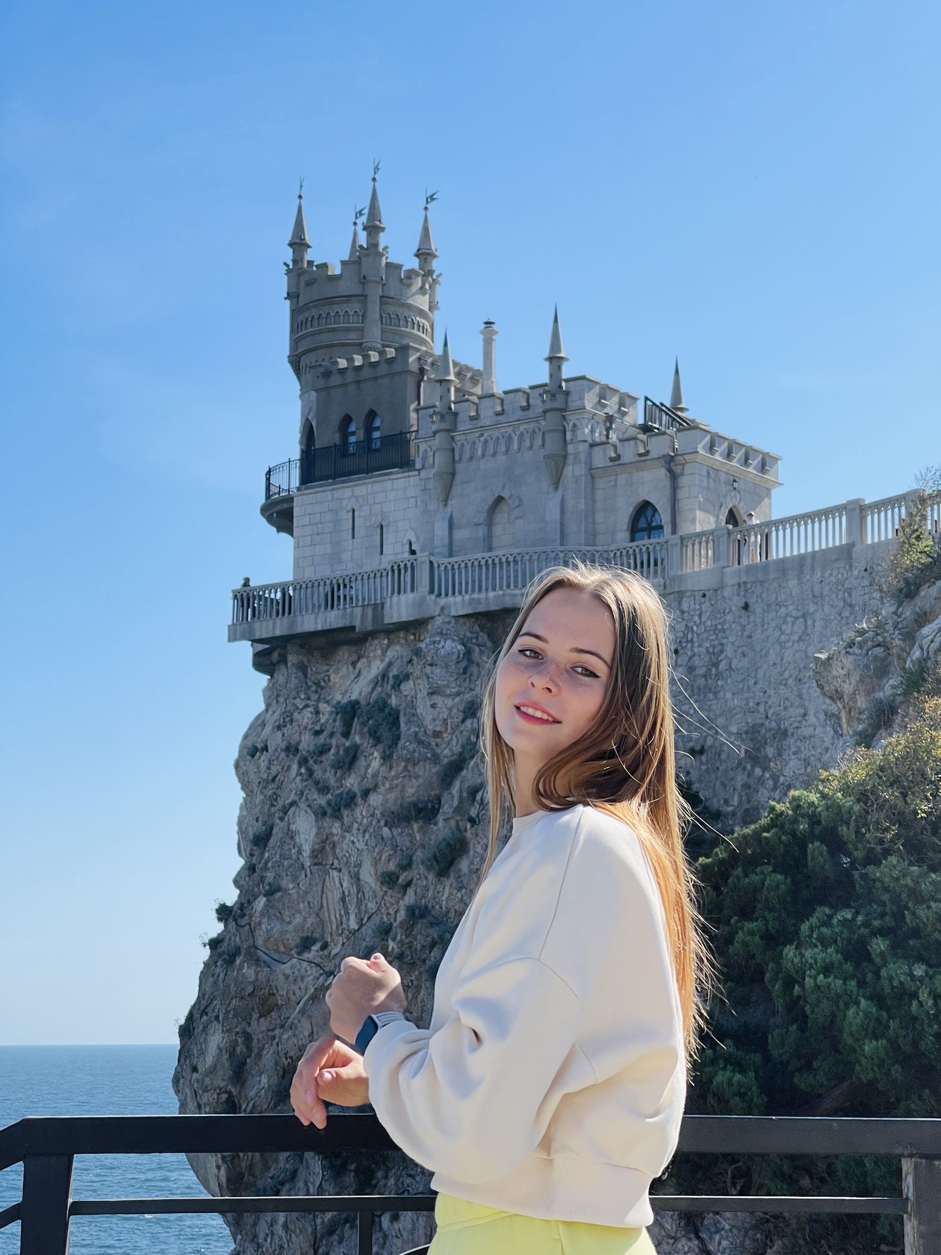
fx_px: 2320
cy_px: 628
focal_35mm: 64
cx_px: 470
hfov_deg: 22.9
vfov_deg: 30.3
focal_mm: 7.5
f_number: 2.2
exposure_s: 1/1309
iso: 20
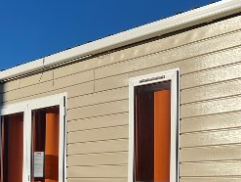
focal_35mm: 70
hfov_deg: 27.4
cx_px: 175
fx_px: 488
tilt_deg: +0.4
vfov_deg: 20.5
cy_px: 175
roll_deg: -0.2
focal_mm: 5.7
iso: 50
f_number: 1.5
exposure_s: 1/8696
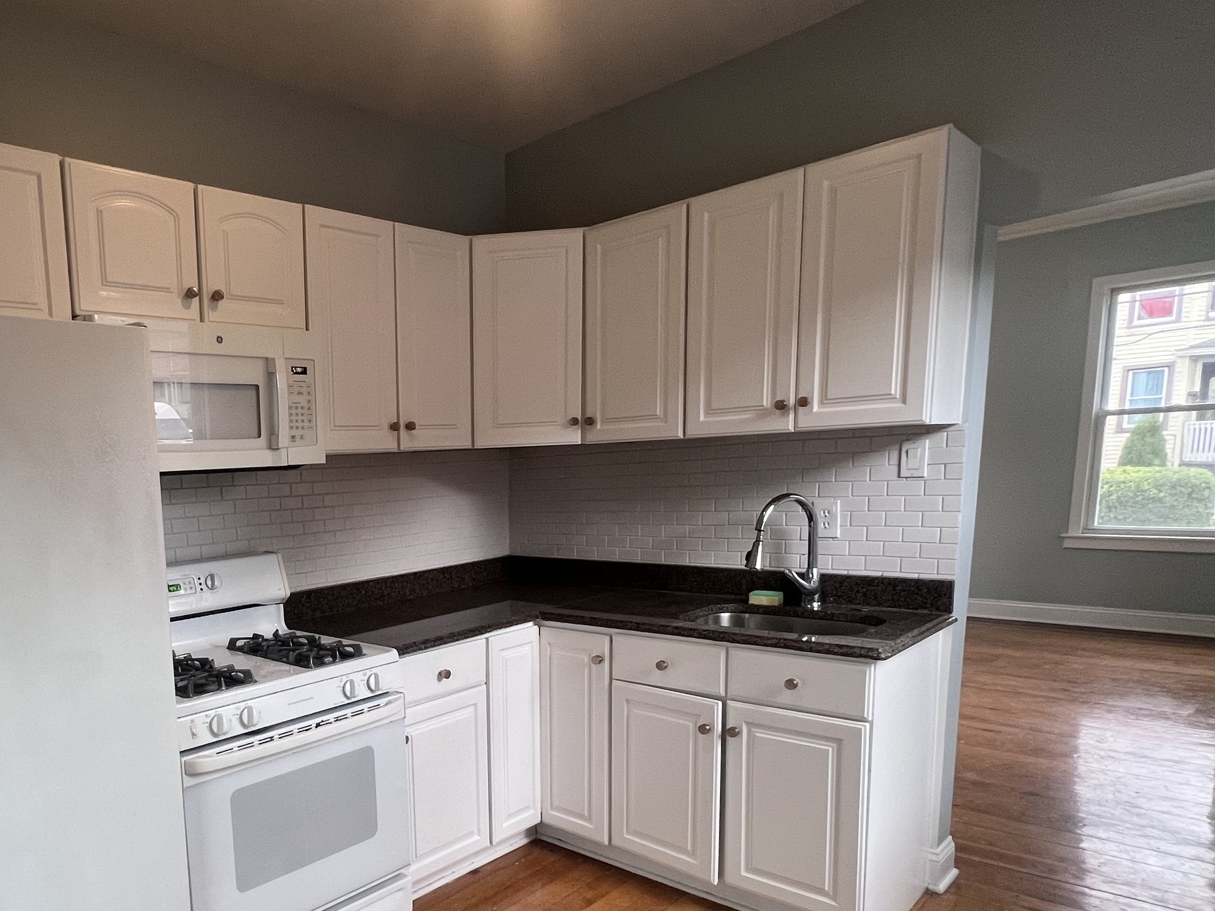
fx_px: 772
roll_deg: +3.1
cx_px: 325
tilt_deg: -10.7
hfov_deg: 71.9
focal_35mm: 22
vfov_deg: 59.7
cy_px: 602
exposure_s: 1/60
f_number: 1.8
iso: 160
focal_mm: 1.57
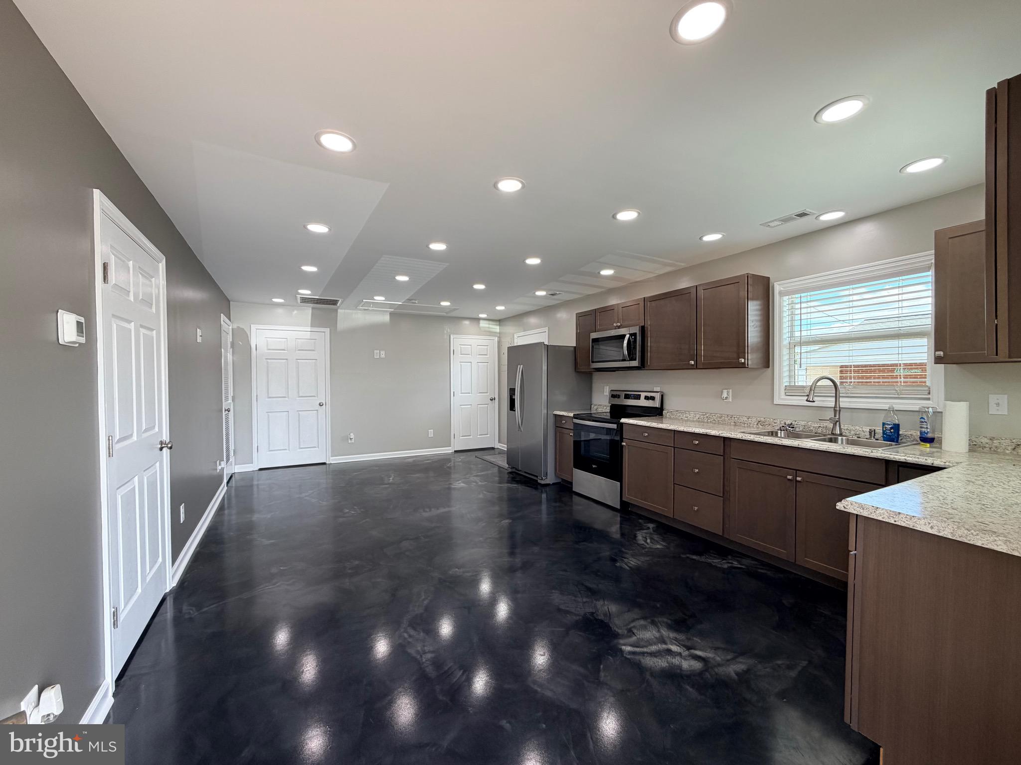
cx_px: 510
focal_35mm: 14
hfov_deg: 102.1
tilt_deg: -0.6
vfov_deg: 85.7
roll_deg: +1.2
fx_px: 413
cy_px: 382
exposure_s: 1/120
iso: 80
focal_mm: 2.22
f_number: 2.2
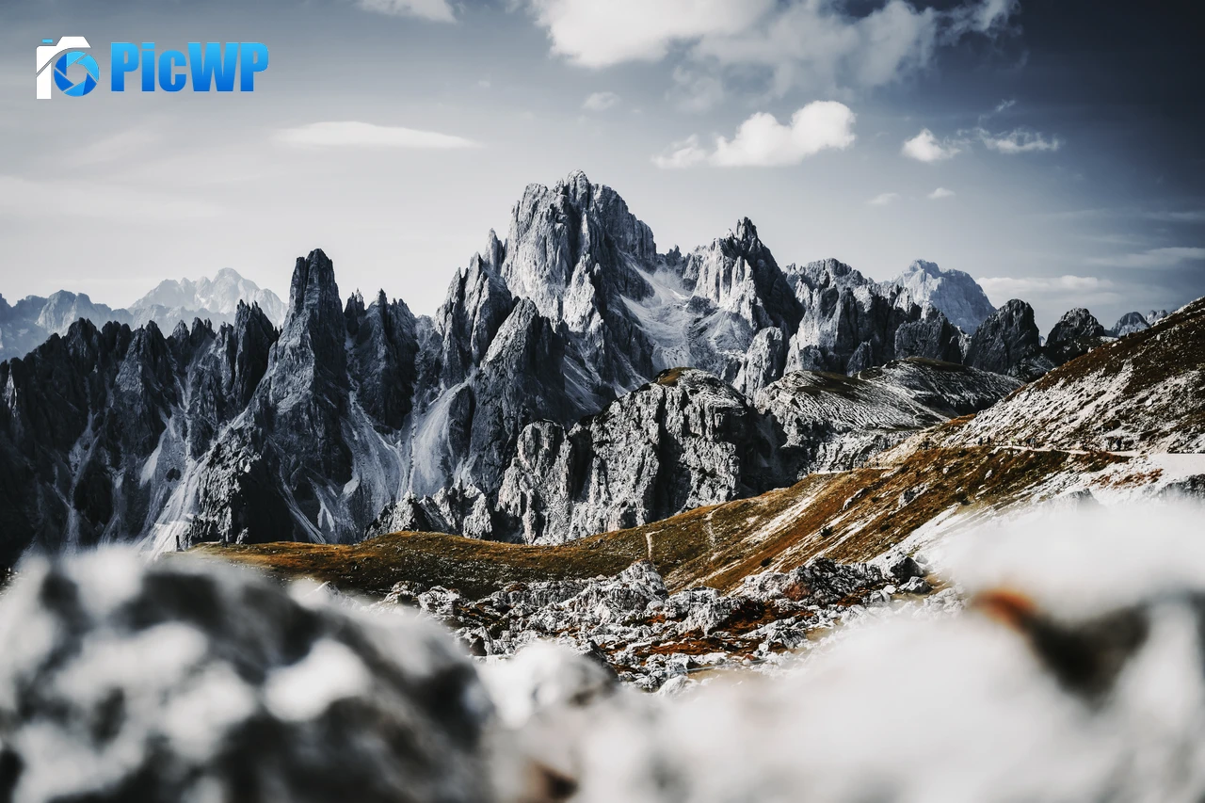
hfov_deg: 35.6
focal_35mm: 56
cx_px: 602
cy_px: 402
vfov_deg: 24.2
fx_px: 1874
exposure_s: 1/2000
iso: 100
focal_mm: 56
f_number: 2.8
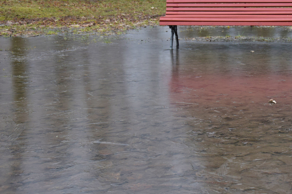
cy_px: 123
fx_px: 607
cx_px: 219
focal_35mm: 75
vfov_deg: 18.1
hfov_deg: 26.7
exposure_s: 1/320
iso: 400
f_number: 4.5
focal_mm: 32
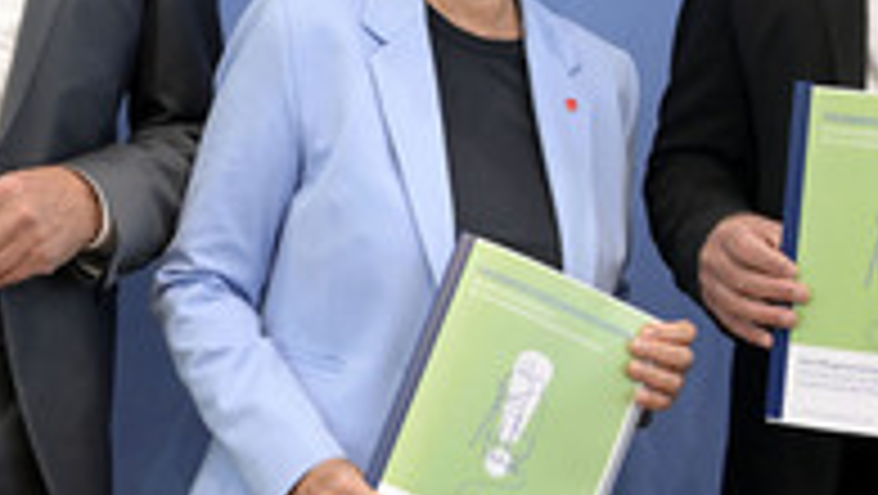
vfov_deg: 11.1
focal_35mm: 109
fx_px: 2539
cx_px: 389
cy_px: 18
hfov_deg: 19.6
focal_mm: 45
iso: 3200
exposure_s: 1/320
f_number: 5.6
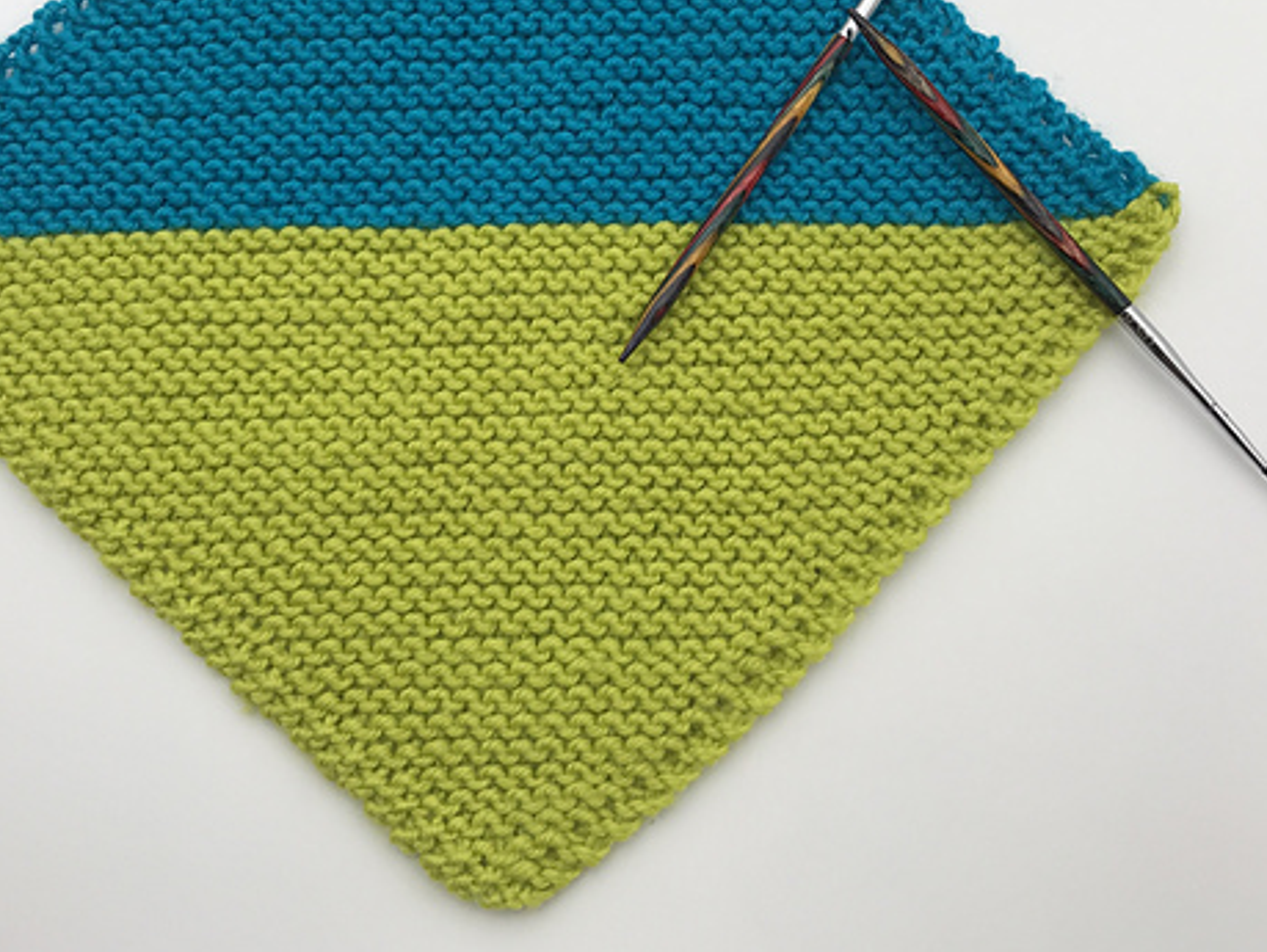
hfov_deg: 47.8
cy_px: 292
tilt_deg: -79.5
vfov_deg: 36.4
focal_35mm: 39
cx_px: 632
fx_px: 1429
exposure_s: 1/107
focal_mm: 3.99
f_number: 1.8
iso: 20
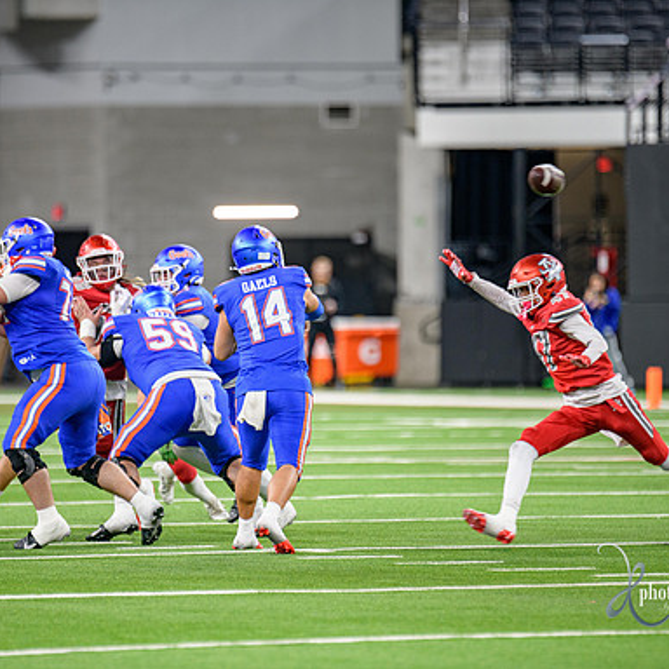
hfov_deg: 4.6
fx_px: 8418
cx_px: 279
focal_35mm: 385
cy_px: 334
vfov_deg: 4.6
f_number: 2.8
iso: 1000
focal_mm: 300
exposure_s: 1/400
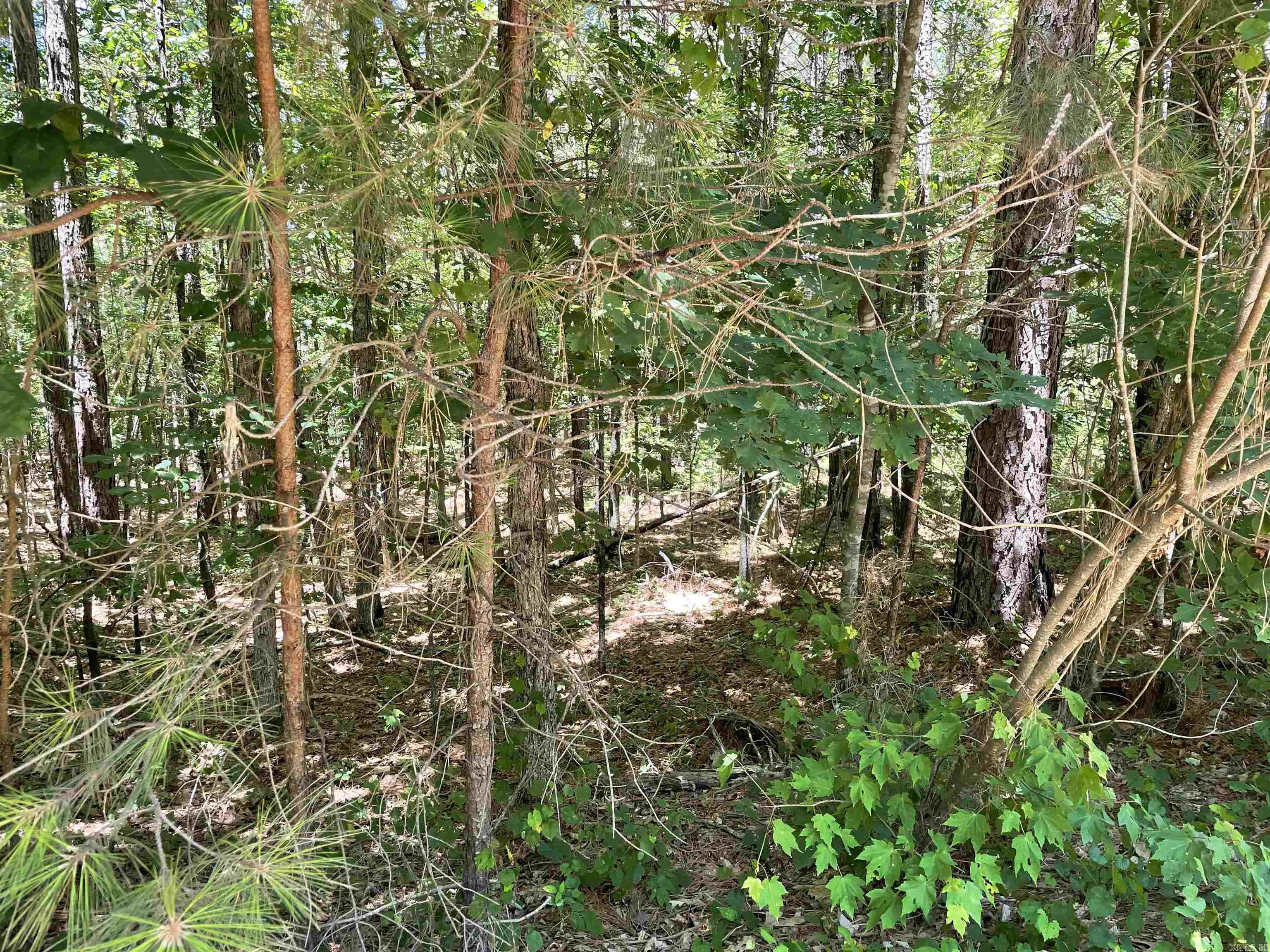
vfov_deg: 53.1
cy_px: 476
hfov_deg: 67.3
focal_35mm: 26
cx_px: 635
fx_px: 954
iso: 80
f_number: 1.6
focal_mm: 4.2
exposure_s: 1/121
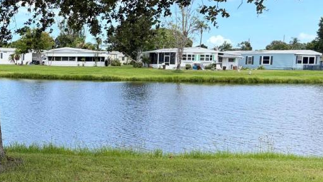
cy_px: 105
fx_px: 454
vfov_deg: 22.6
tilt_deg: -5.0
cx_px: 31
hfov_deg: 36.7
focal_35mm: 53
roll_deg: -0.1
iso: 50
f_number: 1.6
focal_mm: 5.96
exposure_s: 1/1799
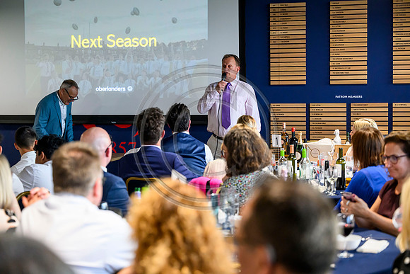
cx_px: 205
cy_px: 137
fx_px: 877
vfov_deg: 17.7
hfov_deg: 26.3
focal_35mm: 77
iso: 5000
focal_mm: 77
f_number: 3.2
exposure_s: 1/200
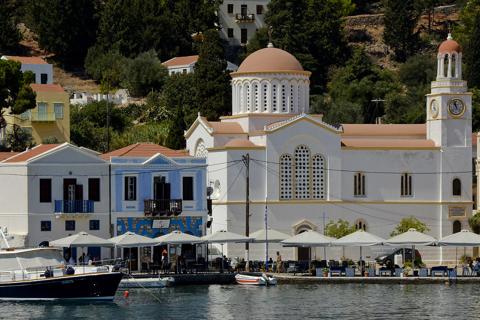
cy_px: 172
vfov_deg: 7.5
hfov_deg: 11.3
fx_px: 2426
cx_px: 274
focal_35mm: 182
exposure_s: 1/400
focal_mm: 90
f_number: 14
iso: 400
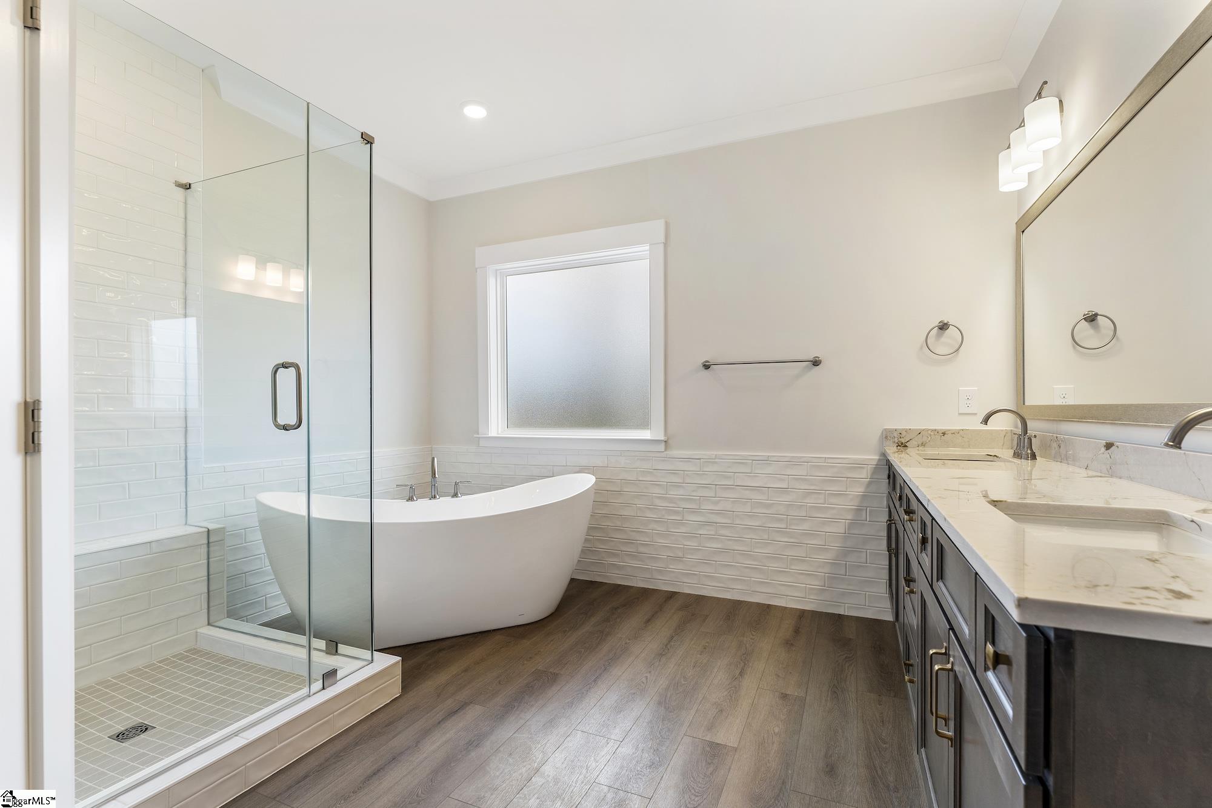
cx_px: 606
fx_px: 542
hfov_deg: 96.4
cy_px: 404
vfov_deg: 73.4
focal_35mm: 16
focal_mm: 16.1
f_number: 6.3
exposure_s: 1/8
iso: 400
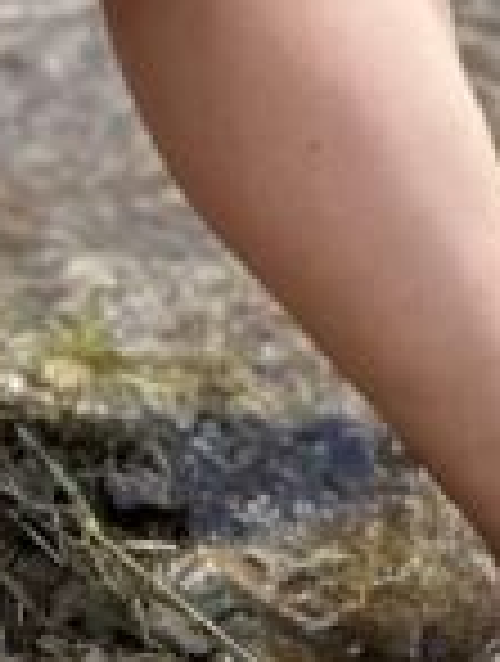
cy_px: -610
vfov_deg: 12.6
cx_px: -131
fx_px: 2665
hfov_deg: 10.5
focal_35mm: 139
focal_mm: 6.86
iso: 80
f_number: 1.78
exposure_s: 1/2469
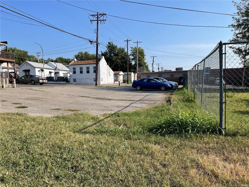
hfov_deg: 67.3
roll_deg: +1.3
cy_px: 94
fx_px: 187
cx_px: 124
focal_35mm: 26
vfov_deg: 53.1
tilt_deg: -3.4
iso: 32
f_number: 1.6
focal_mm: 4.2
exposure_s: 1/3300
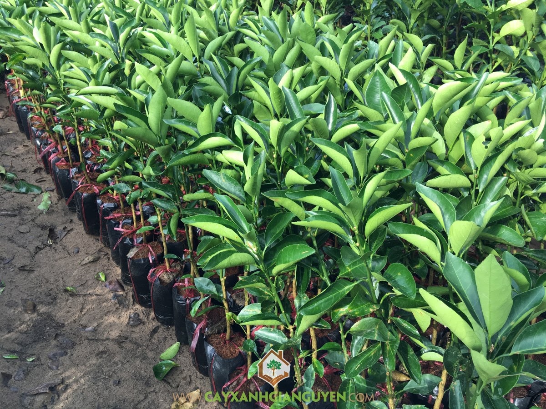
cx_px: 273
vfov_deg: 48.2
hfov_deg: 61.7
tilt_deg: -30.8
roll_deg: -2.2
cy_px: 204
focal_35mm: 29
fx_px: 457
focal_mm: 4.15
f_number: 2.2
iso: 32
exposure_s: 1/100
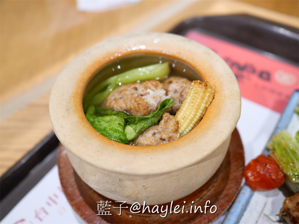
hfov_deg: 60.0
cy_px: 112
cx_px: 150
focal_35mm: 30
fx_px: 259
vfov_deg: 46.8
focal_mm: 15
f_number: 1.7
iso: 200
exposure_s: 1/125
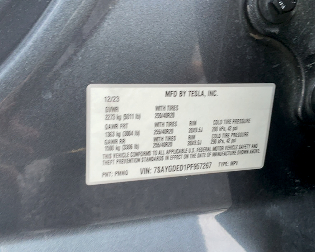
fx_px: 298
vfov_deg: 45.8
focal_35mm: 32
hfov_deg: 55.7
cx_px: 155
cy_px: 124
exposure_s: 1/60
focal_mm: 3
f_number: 1.8
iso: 40
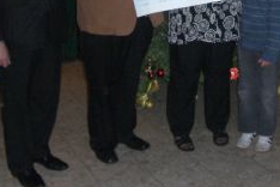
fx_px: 599
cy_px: 2
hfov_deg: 26.0
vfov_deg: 17.3
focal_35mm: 77
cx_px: 203
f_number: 2.7
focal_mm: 6.2
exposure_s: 1/60
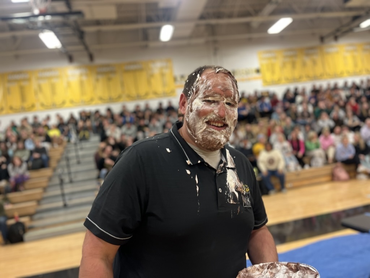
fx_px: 278
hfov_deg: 67.3
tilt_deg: +2.9
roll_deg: +7.8
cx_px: 185
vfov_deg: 53.1
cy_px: 139
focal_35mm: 26
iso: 125
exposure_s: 1/60
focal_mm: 5.1
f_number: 1.6
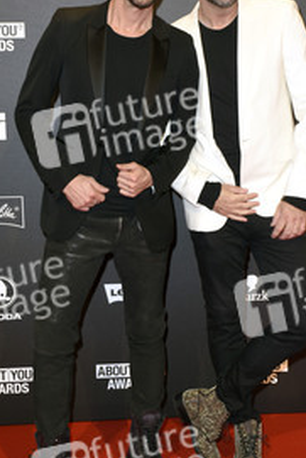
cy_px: 213
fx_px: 1070
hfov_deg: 16.3
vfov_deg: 24.2
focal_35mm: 84
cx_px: 167
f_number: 6.3
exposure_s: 1/100
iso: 640
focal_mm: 38
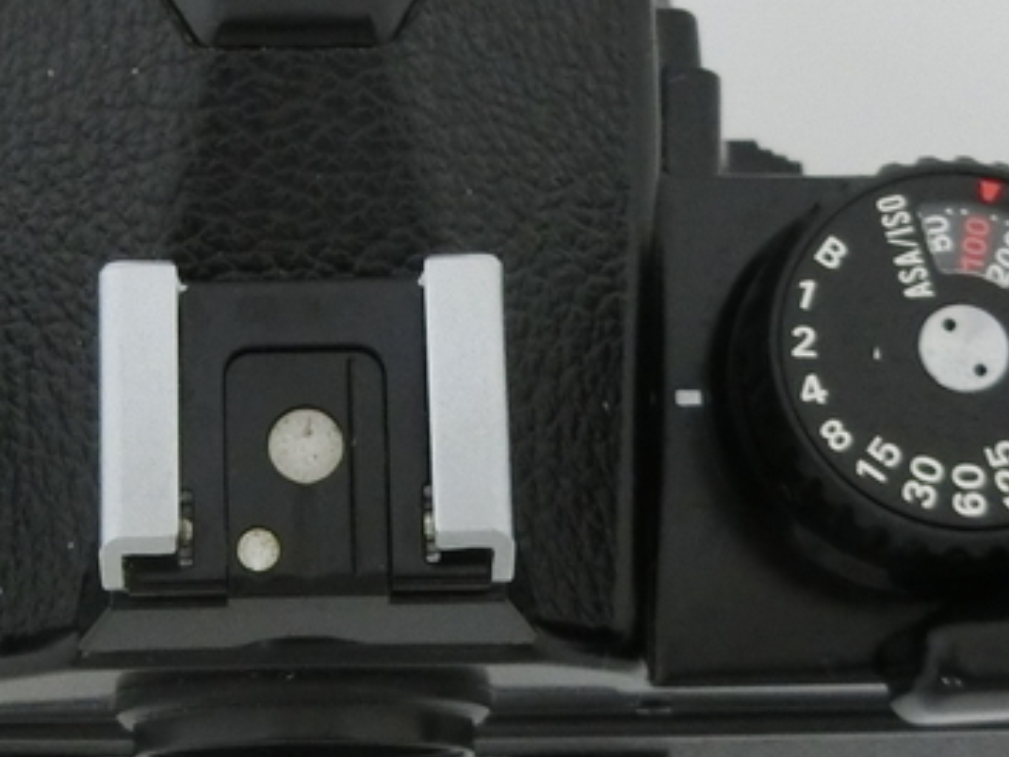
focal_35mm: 84
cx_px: 266
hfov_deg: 23.1
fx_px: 2449
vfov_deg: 17.6
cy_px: 359
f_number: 7
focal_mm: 4.5
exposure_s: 1/40
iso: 400
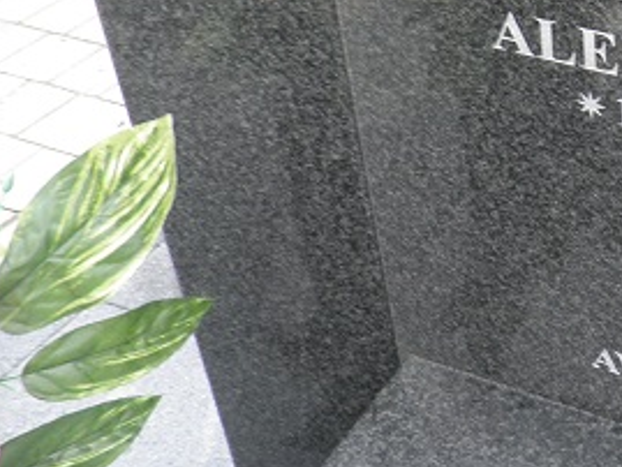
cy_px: -69
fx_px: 1025
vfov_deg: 23.8
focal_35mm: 57
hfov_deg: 29.6
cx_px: 721
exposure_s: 1/30
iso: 80
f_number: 3.3
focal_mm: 4.3
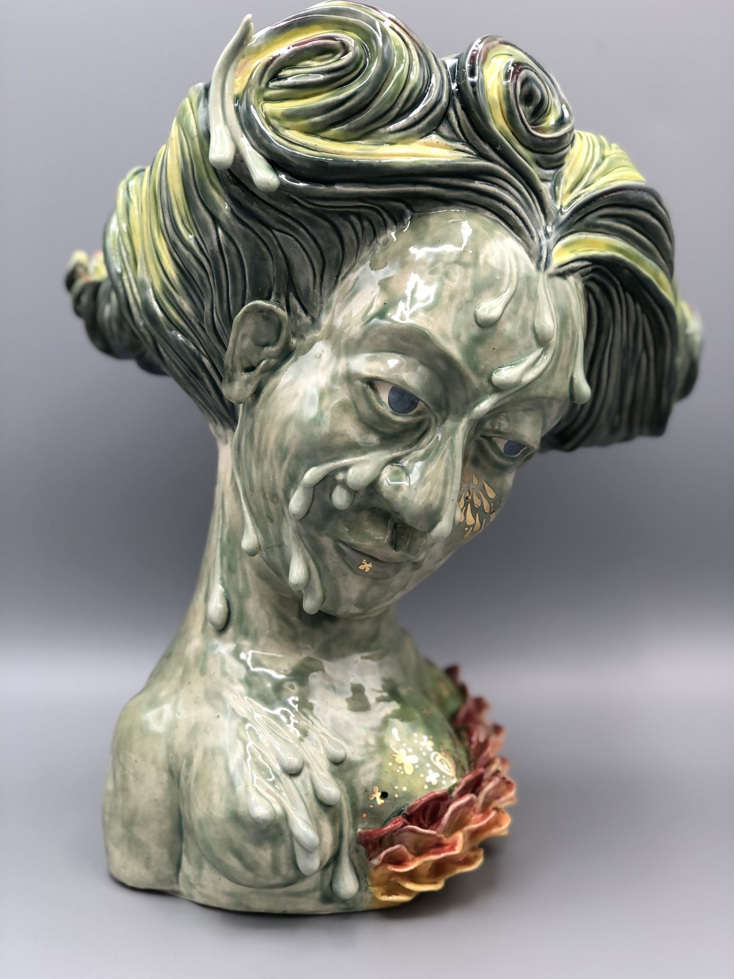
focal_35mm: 57
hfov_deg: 25.7
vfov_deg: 33.8
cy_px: 490
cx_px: 367
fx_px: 1612
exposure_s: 1/60
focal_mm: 6.6
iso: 32
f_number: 2.8
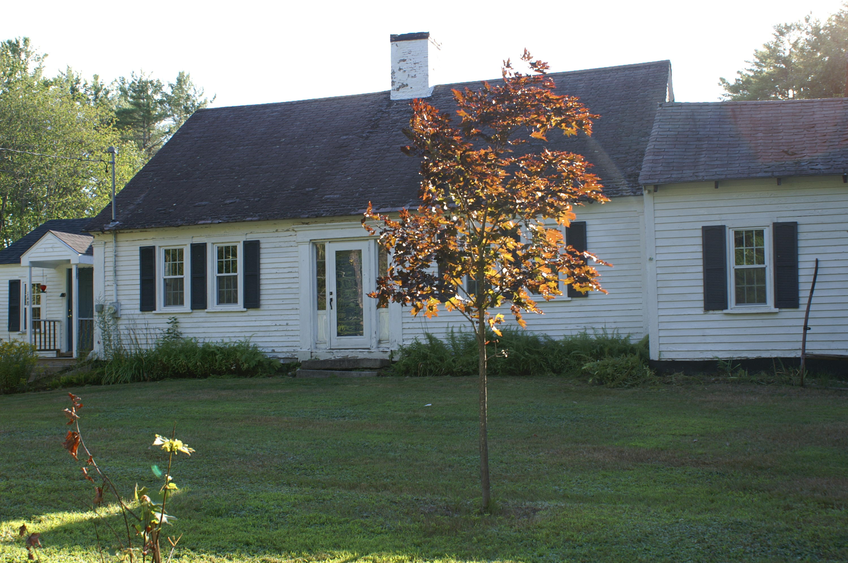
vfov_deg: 31.8
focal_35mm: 42
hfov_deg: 46.4
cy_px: 282
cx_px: 424
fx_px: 988
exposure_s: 1/80
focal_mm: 28
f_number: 7.1
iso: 100
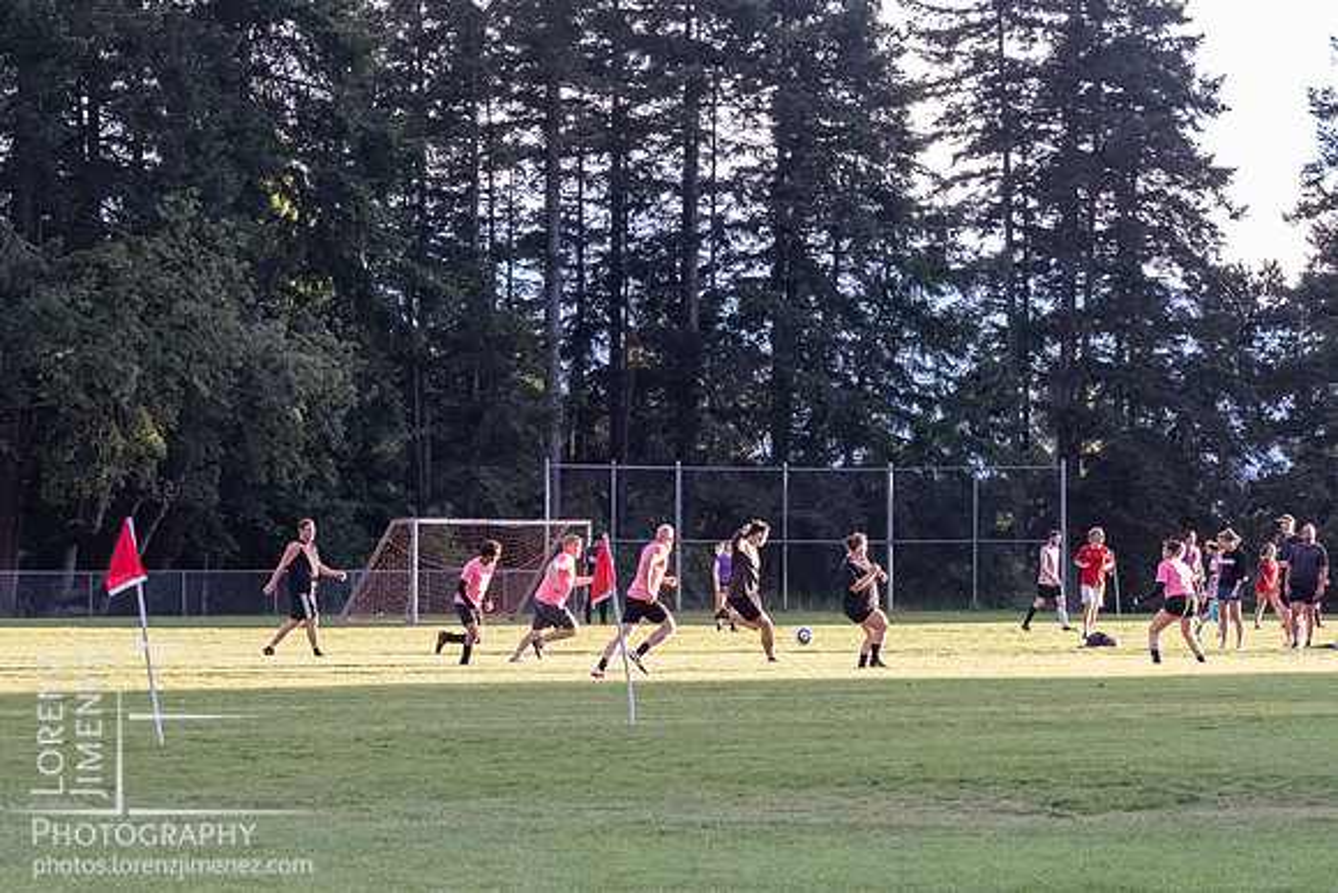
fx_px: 7346
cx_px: 669
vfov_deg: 7.0
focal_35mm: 198
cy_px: 502
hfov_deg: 10.4
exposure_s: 1/1000
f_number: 5
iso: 6400
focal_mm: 95
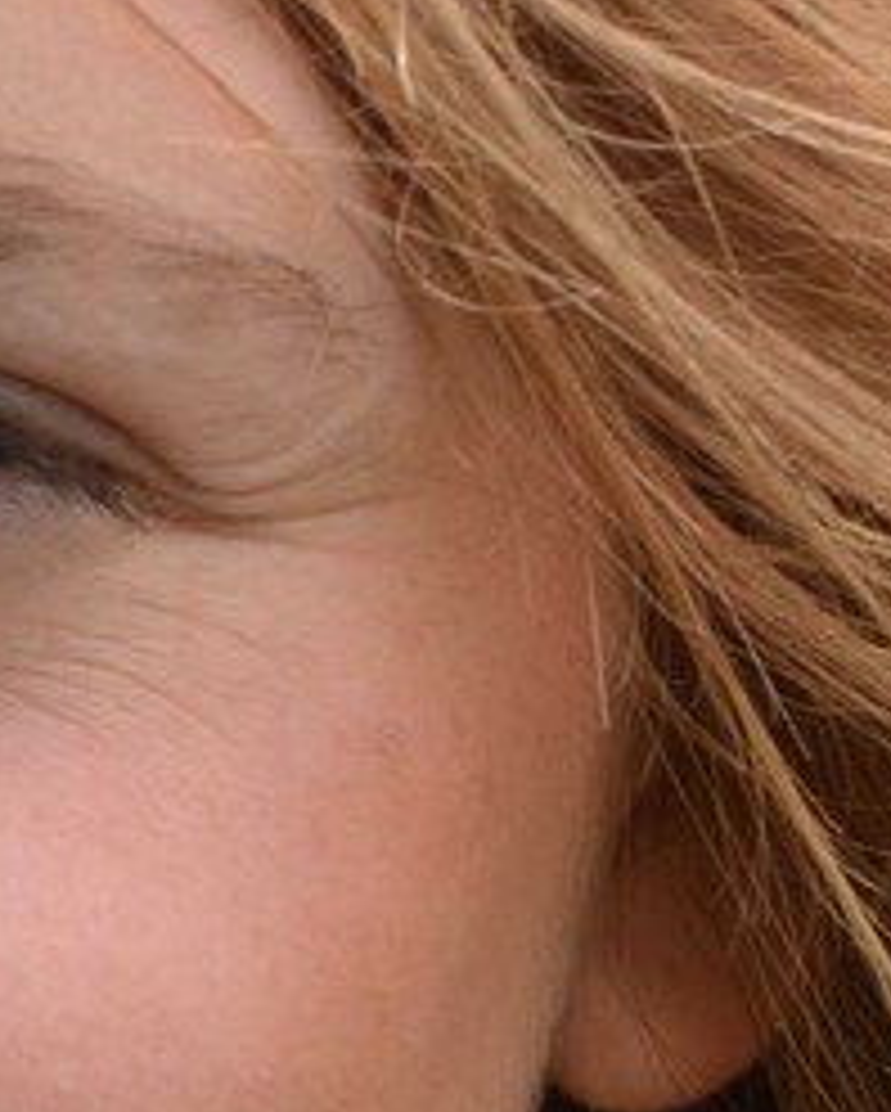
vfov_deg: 4.1
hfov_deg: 3.3
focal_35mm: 467
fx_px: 15375
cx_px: -538
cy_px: 1850
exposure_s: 1/125
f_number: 10
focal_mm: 60
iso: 200
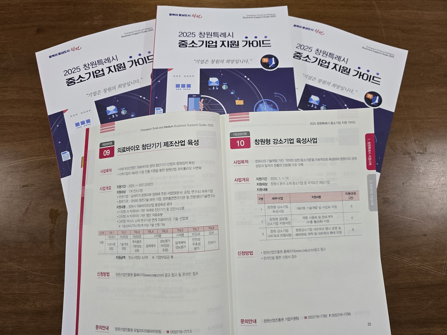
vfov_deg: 58.9
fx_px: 297
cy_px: 168
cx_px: 224
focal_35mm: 23
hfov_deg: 73.9
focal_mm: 6.3
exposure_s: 1/120
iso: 320
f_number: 1.7
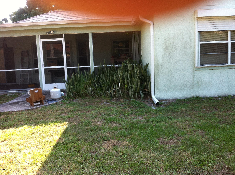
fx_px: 237
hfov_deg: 52.7
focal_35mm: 35
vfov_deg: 40.6
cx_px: 118
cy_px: 88
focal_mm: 3.85
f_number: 2.8
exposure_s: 1/128
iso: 80
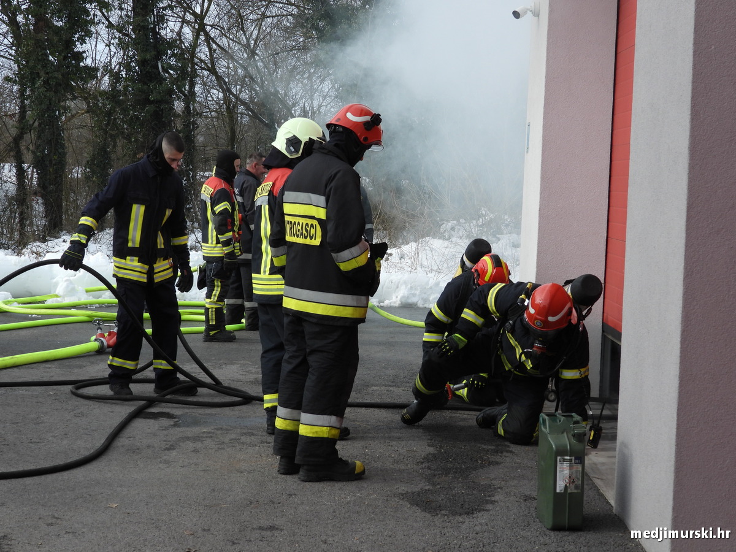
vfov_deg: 21.0
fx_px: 1488
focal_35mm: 70
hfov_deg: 27.8
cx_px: 368
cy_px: 276
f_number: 3.5
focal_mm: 12.6
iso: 100
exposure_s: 1/1000
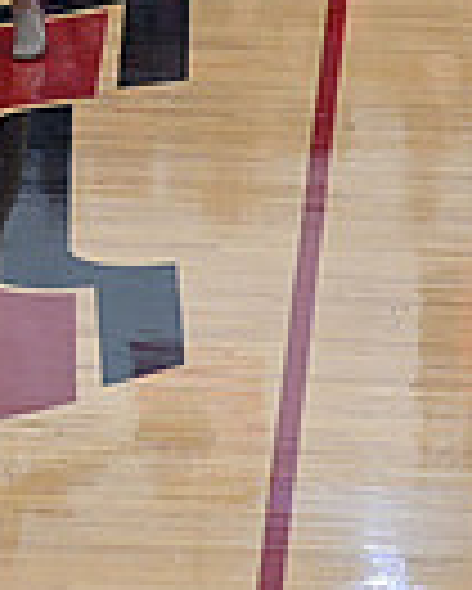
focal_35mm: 423
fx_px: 7378
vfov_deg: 4.6
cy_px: -169
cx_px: -751
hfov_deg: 3.6
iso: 4000
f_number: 4
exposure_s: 1/400
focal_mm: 102
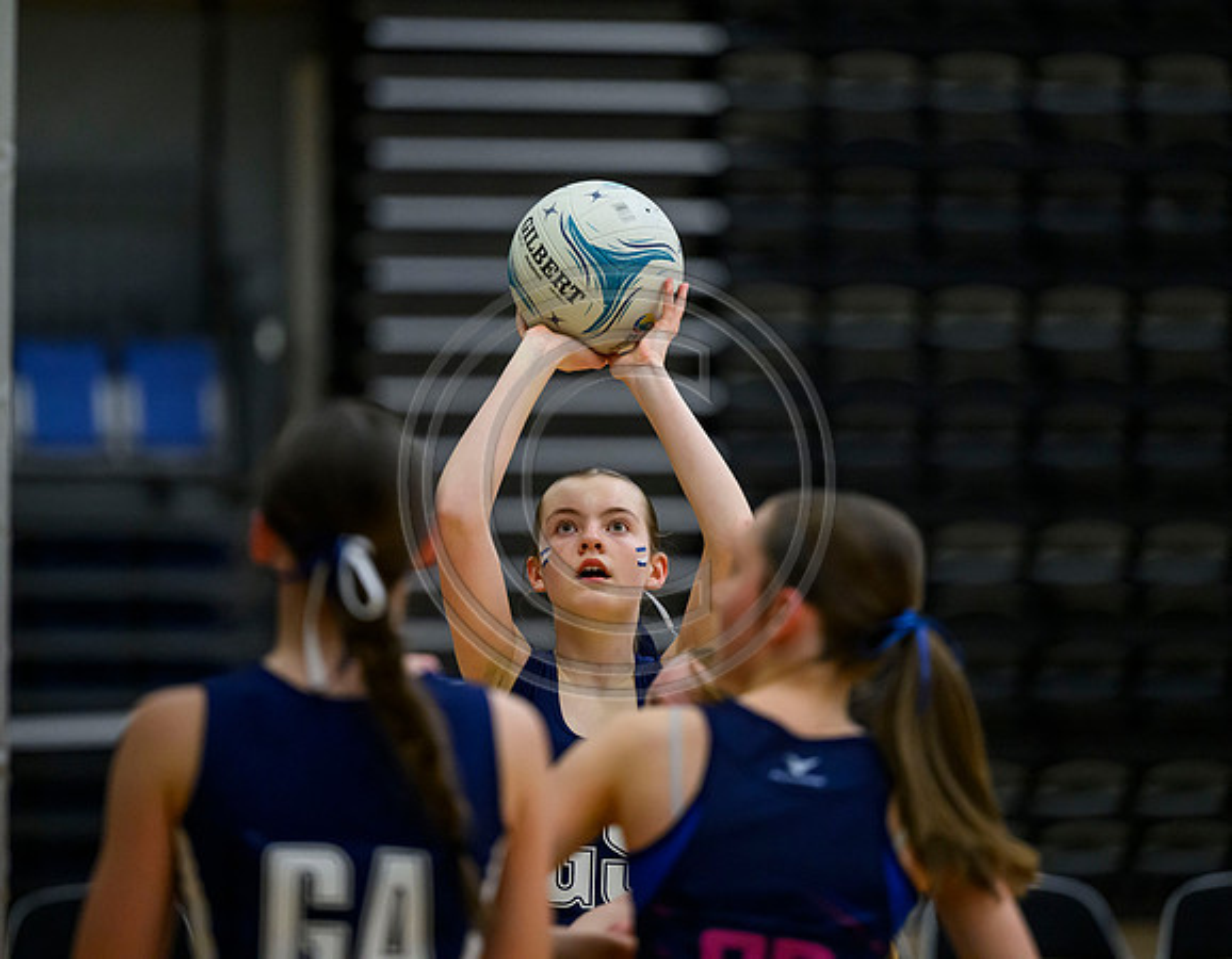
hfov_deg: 8.1
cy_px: 439
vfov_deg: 6.3
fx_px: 8675
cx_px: 617
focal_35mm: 240
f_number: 2.8
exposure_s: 1/1000
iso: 6400
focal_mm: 200
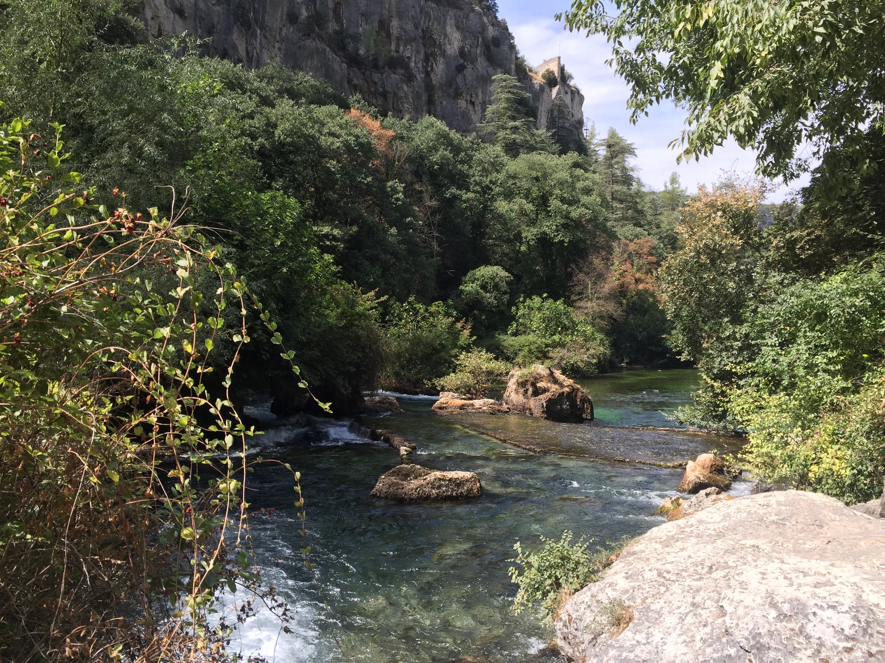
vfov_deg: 48.2
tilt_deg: -0.1
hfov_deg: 61.7
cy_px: 332
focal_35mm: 29
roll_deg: -1.1
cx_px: 442
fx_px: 741
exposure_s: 1/791
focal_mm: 4.15
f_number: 2.2
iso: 32
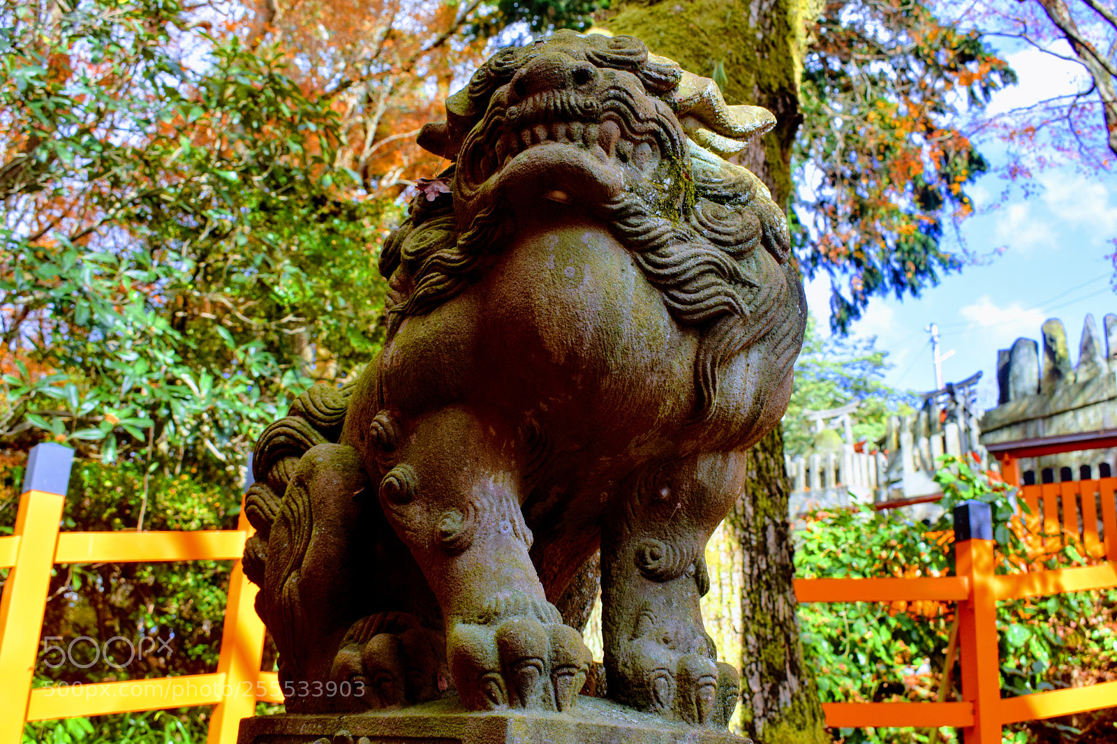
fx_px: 1163
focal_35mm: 38
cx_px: 558
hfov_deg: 51.3
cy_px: 372
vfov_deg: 35.5
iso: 400
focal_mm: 25
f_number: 8
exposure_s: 1/250
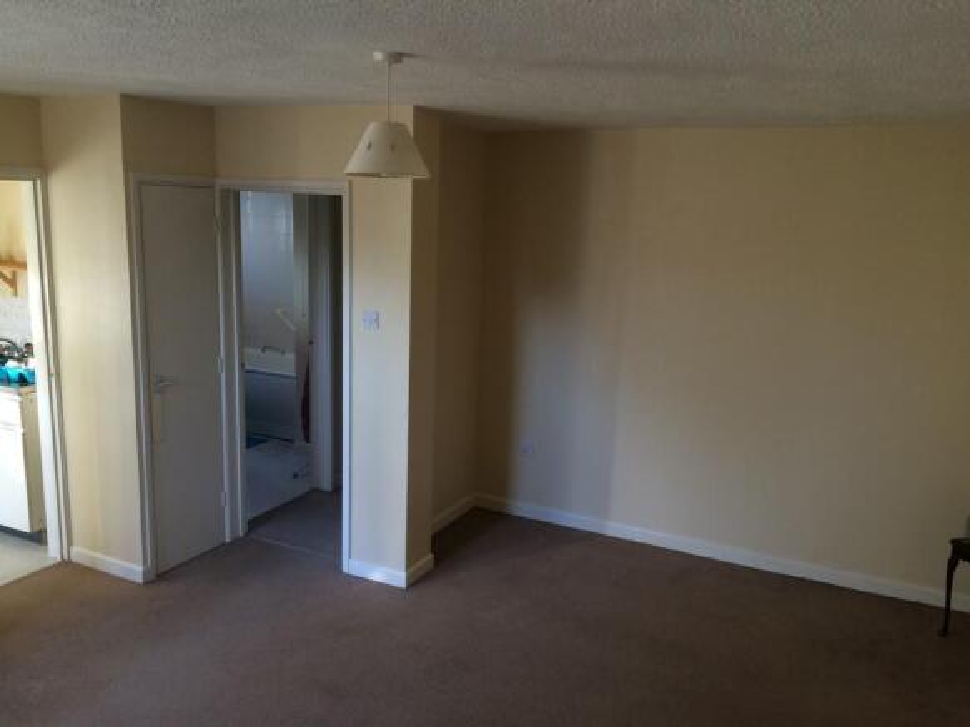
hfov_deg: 61.7
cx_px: 485
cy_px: 364
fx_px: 812
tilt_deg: -13.5
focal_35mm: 29
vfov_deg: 48.2
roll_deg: -0.6
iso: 50
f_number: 2.2
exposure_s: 1/30
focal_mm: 4.15
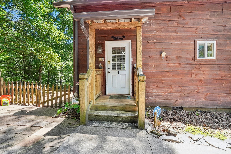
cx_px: 116
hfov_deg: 100.4
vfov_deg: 77.3
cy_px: 77
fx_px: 96
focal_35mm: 15
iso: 250
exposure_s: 1/30
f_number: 8
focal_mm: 10
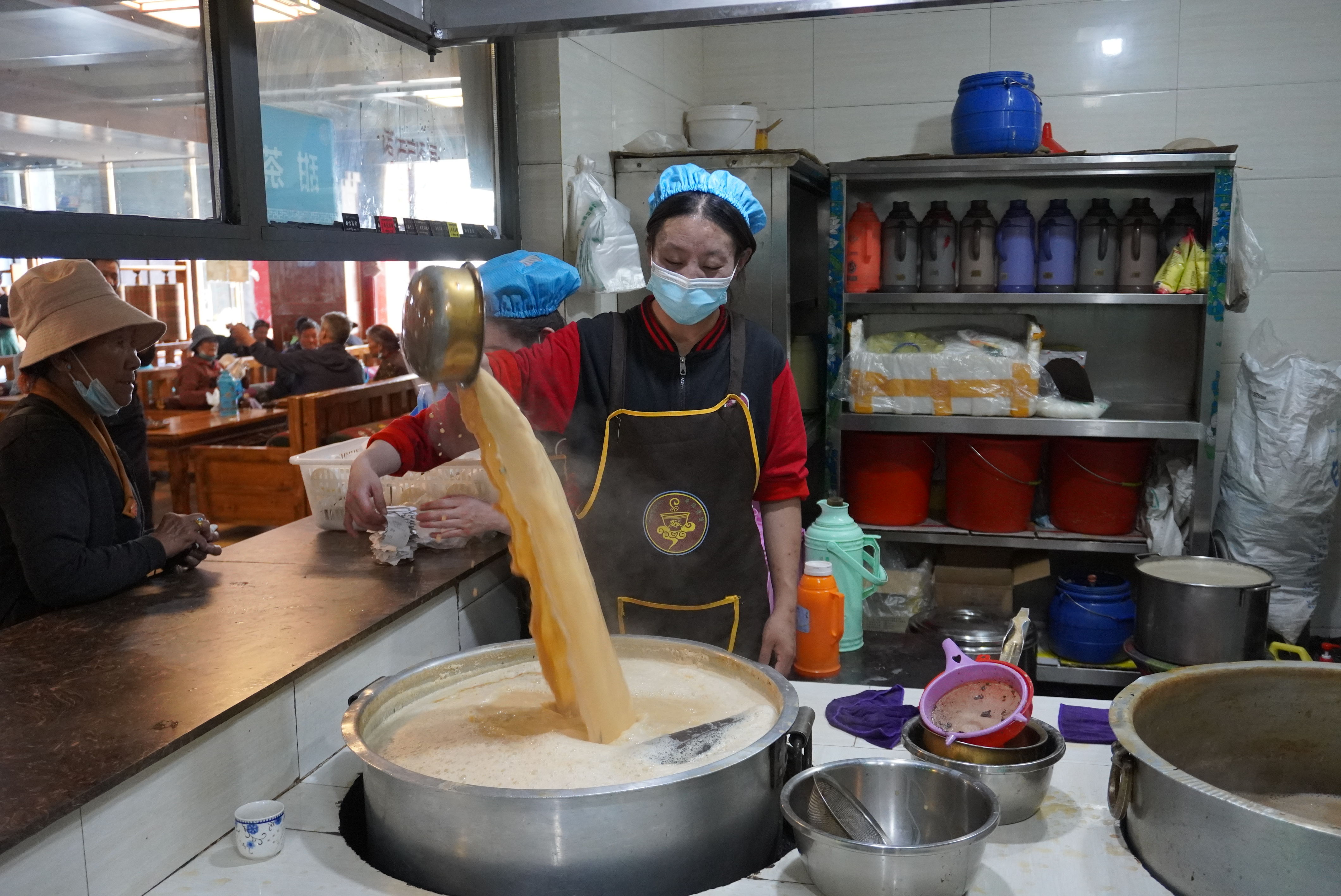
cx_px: 670
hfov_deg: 57.2
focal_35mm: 33
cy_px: 448
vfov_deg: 40.0
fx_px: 1230
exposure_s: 1/160
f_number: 4
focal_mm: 22
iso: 2500
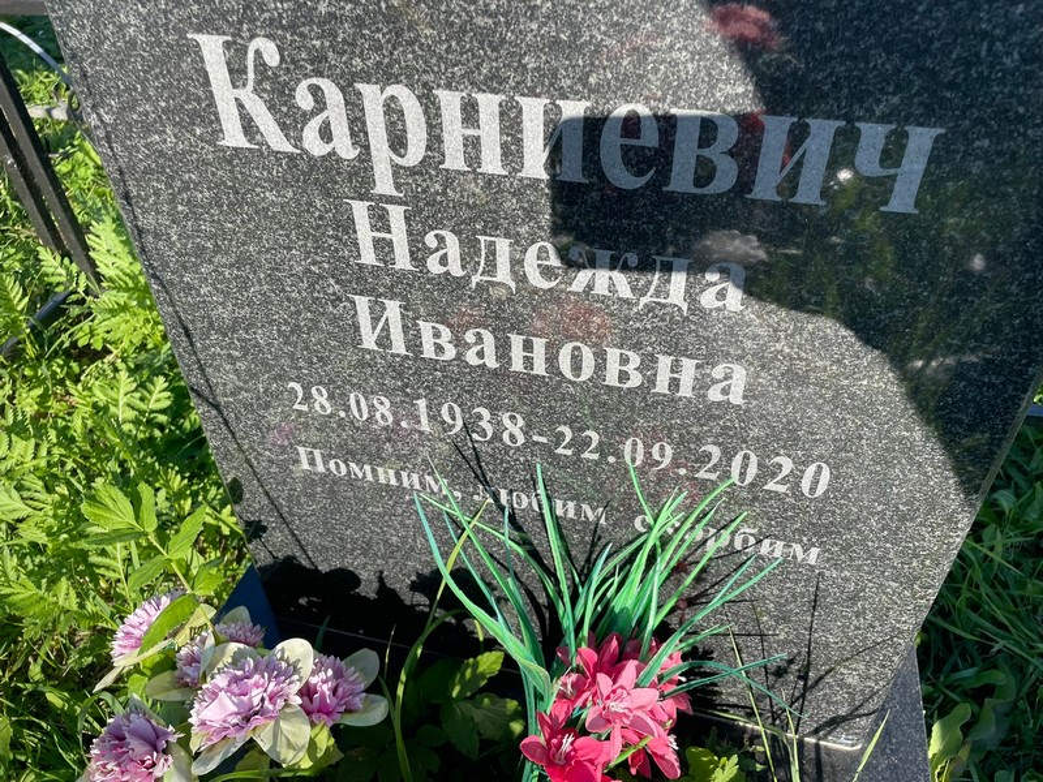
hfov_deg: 67.3
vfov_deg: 53.1
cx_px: 522
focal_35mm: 26
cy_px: 391
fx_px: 783
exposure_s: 1/1247
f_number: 1.6
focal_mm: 4.2
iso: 32
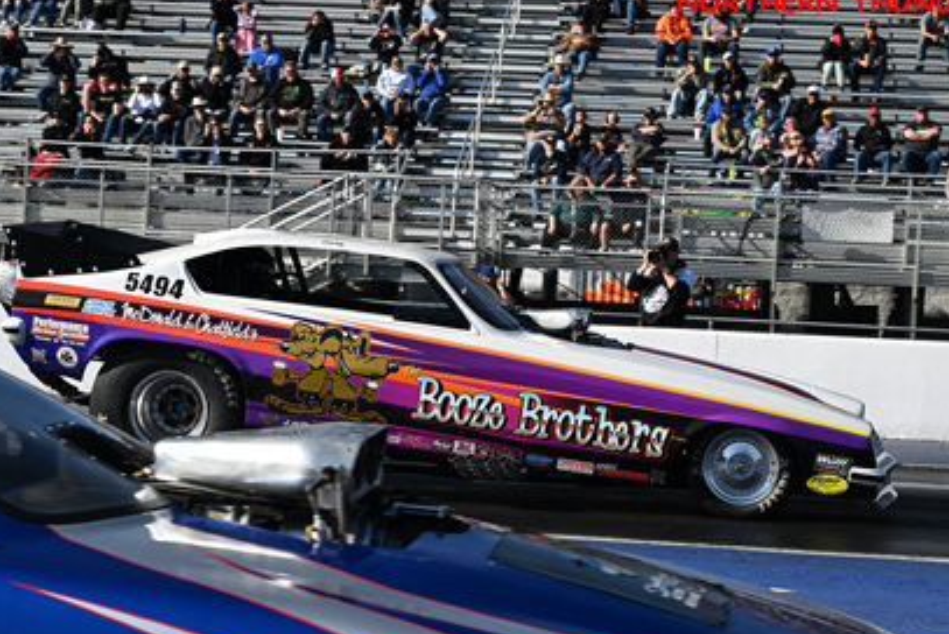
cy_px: 308
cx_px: 459
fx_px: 2269
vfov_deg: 15.9
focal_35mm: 86
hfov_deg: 23.6
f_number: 5.6
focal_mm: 47
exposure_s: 1/2000
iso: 320
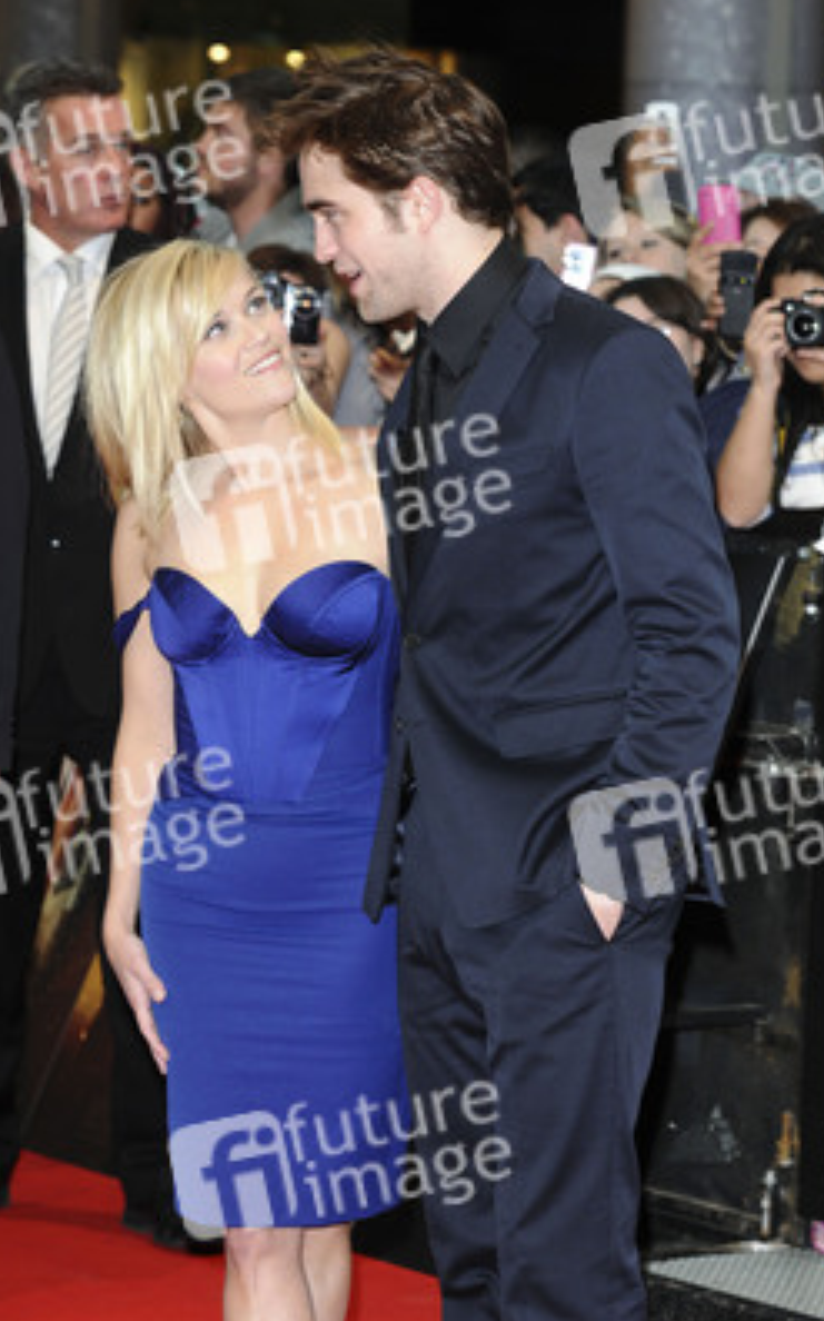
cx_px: 437
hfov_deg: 9.2
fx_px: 5110
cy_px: 660
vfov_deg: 14.7
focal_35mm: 142
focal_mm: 92
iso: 640
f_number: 5.6
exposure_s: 1/160
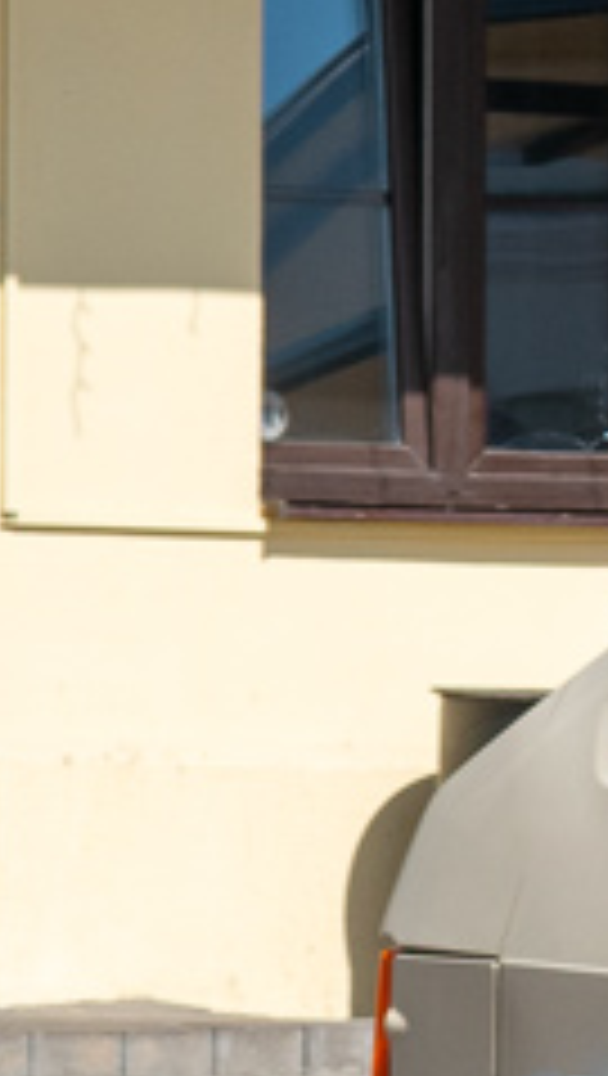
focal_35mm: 251
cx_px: 2455
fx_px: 7171
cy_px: 461
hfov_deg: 4.5
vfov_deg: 8.6
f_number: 9
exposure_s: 1/320
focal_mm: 28
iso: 100
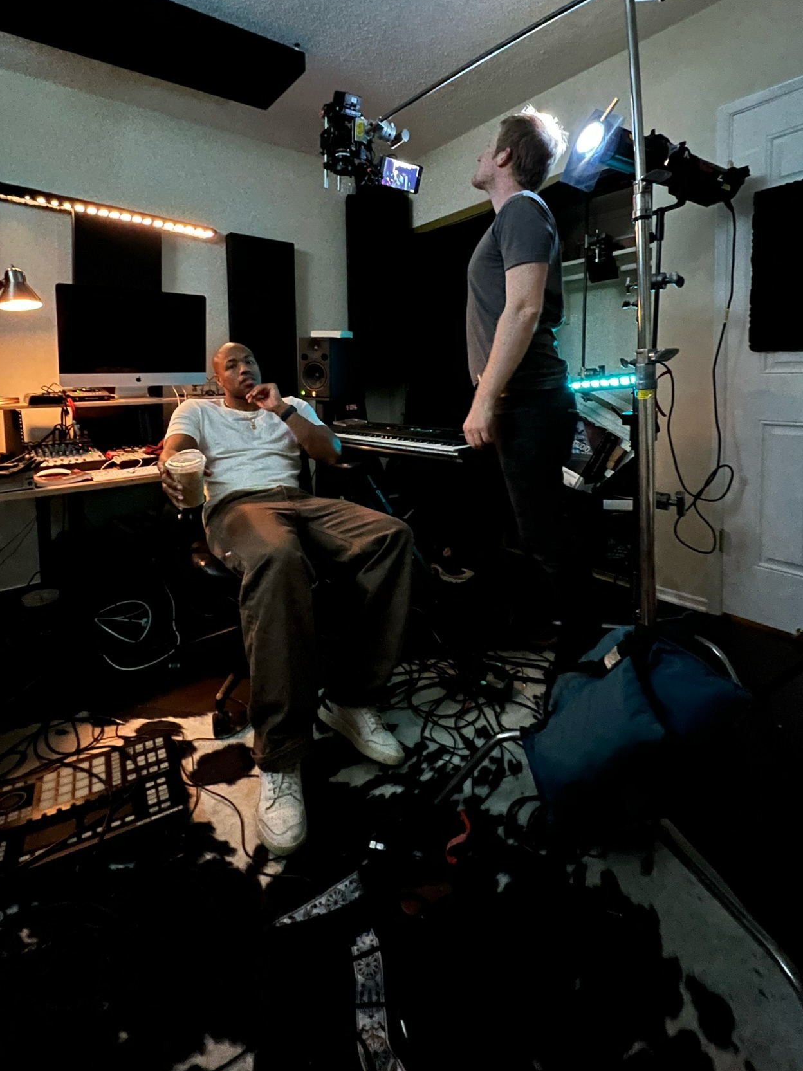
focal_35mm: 16
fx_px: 495
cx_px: 381
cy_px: 414
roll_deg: +1.3
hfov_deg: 78.0
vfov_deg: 92.9
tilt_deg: -2.8
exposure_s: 1/8
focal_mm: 1.57
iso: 1000
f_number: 1.8
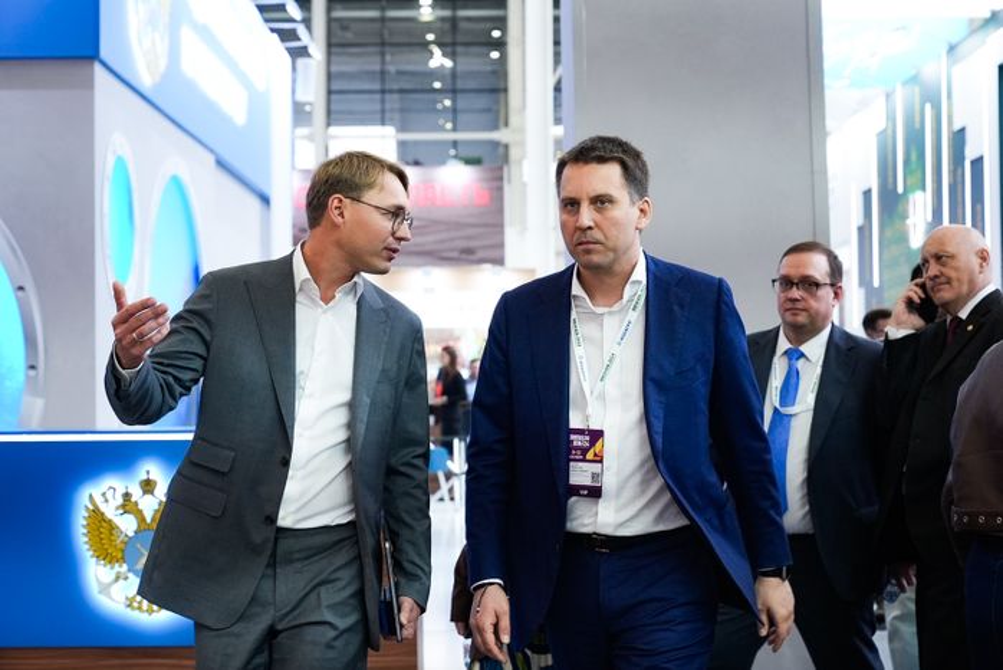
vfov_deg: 21.3
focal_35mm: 64
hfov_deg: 31.4
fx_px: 1784
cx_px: 502
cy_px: 335
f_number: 4.5
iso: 1600
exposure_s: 1/250
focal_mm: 64
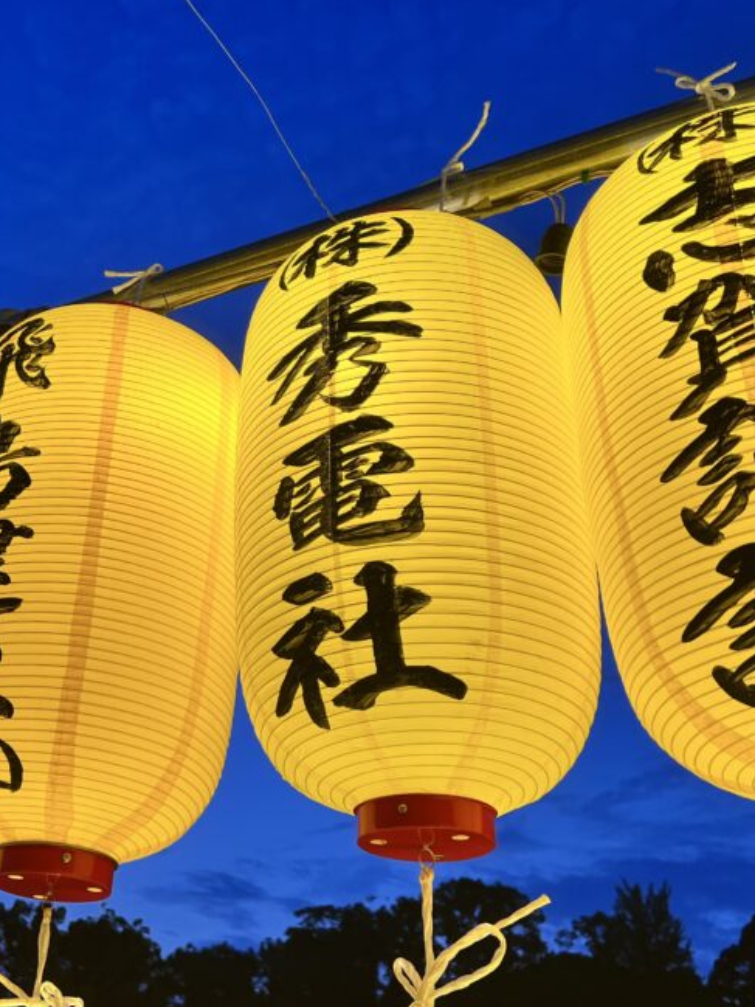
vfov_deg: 45.7
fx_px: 1192
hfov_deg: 34.7
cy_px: 462
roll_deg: -2.4
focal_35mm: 41
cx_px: 234
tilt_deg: +33.5
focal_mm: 5.7
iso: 32
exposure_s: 1/120
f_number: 1.5
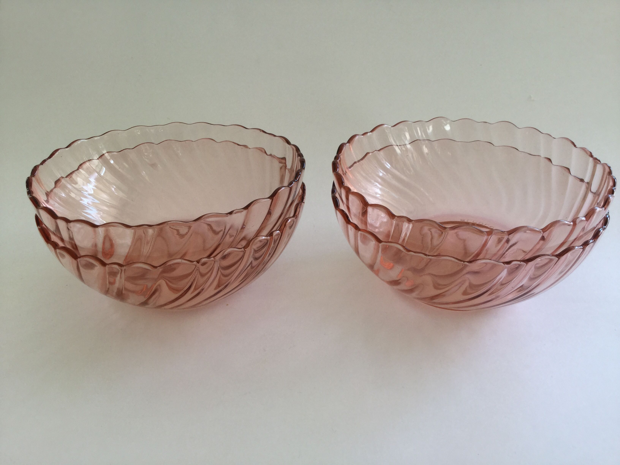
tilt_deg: -30.6
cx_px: 310
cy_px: 232
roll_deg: +2.0
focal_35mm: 31
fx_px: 555
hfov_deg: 58.4
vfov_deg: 45.4
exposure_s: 1/100
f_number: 2.4
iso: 32
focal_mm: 3.3
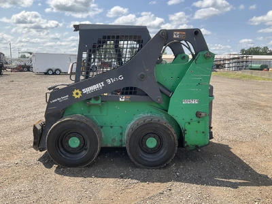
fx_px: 228
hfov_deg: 61.7
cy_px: 102
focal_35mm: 29
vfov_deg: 48.2
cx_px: 136
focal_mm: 3
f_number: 1.8
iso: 25
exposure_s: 1/1076
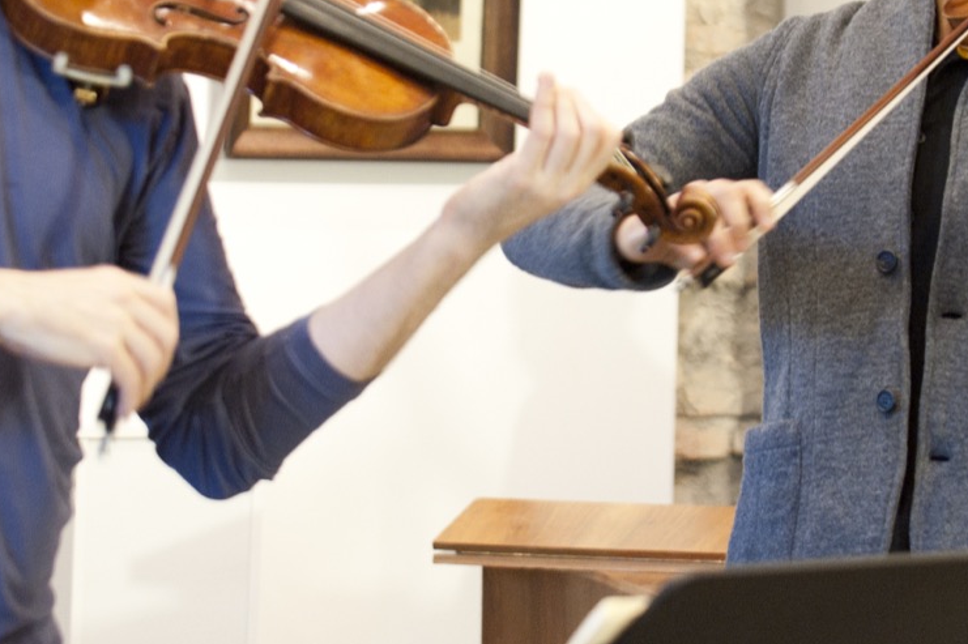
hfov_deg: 12.1
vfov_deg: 8.0
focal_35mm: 170
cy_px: 97
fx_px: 4568
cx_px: 617
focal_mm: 70
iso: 1600
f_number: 2.8
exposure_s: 1/60
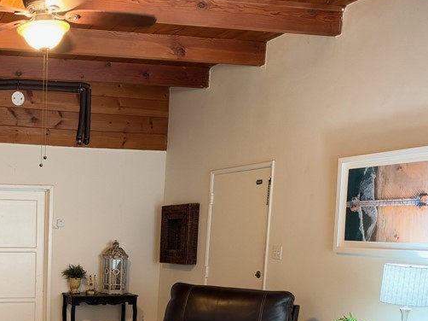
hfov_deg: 36.0
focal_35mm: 49
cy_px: 318
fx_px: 606
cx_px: 24
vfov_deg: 27.9
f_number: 1.48
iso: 500
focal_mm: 6.93
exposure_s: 1/60
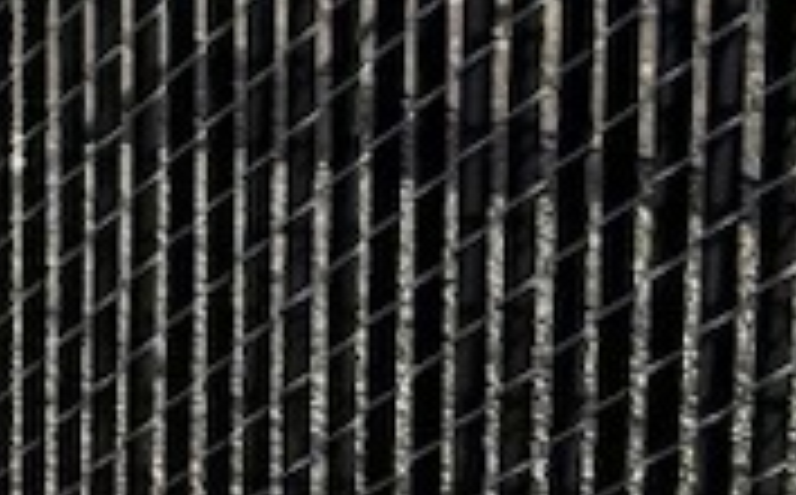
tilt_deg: -4.7
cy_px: -130
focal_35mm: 86
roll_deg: +0.8
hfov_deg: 18.0
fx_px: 1863
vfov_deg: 14.5
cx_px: -724
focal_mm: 2.22
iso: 50
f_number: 2.2
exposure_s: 1/1534
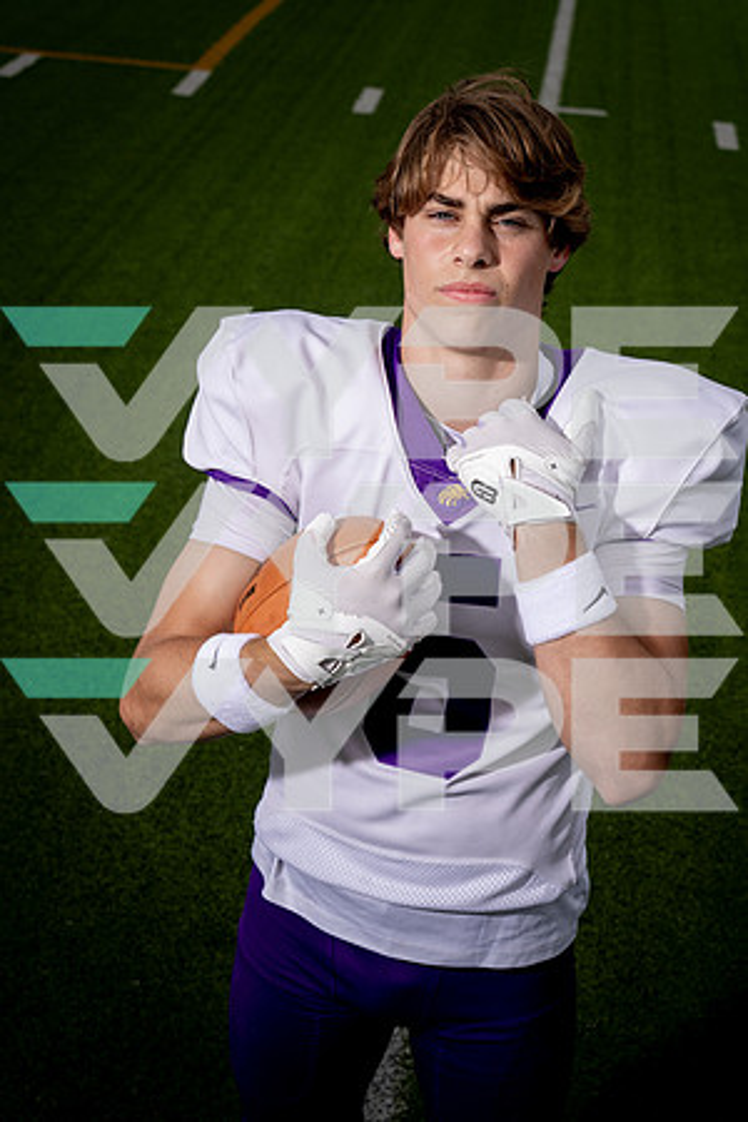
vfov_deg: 31.0
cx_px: 374
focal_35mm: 65
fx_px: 2026
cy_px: 561
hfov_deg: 20.9
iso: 100
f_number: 8
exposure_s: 1/250
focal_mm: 65
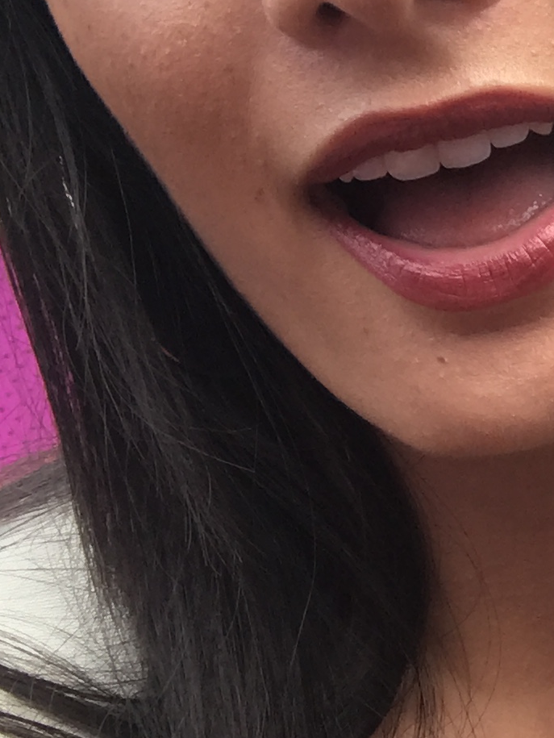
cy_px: 386
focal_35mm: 108
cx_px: 930
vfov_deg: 18.2
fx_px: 2303
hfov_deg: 12.7
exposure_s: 1/403
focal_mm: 2.87
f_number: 2.2
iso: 25
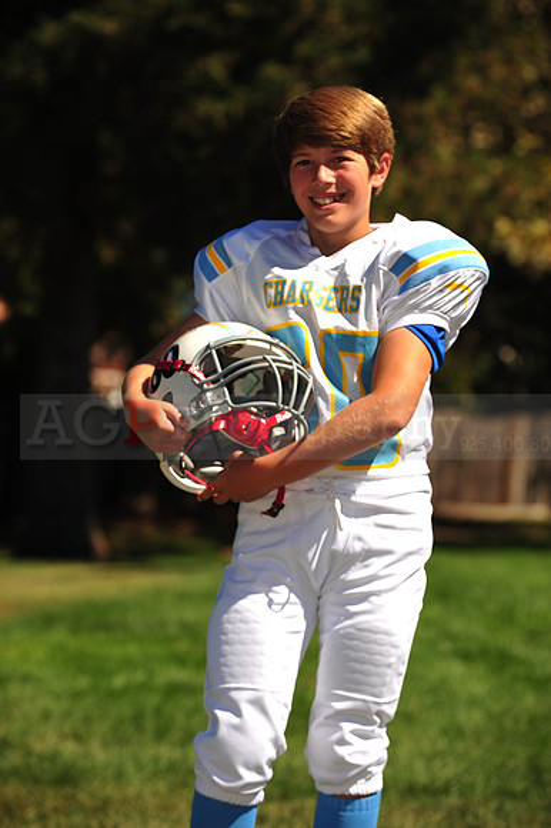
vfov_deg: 15.2
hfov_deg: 10.1
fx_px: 3103
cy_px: 414
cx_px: 276
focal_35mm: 135
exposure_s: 1/800
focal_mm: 135
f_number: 5
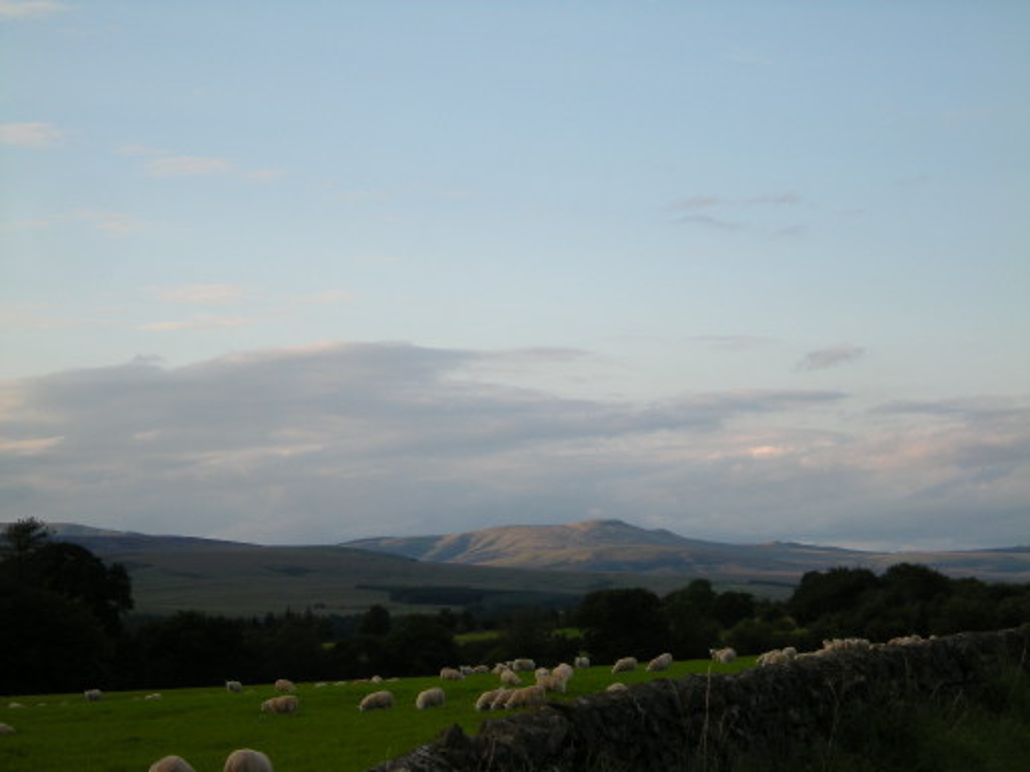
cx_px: 515
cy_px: 386
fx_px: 3035
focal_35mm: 102
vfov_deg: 14.5
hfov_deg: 19.3
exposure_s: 1/150
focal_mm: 17
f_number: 5.6
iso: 64
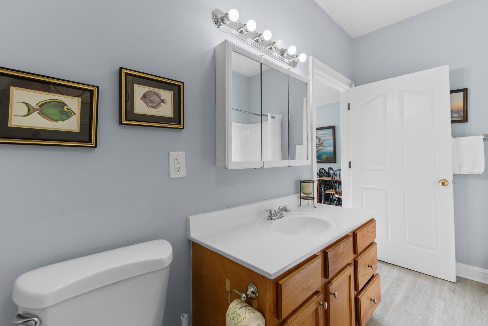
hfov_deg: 100.4
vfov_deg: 77.3
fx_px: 203
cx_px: 244
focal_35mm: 15
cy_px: 163
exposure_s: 1/10
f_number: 4.5
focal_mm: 10
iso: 100
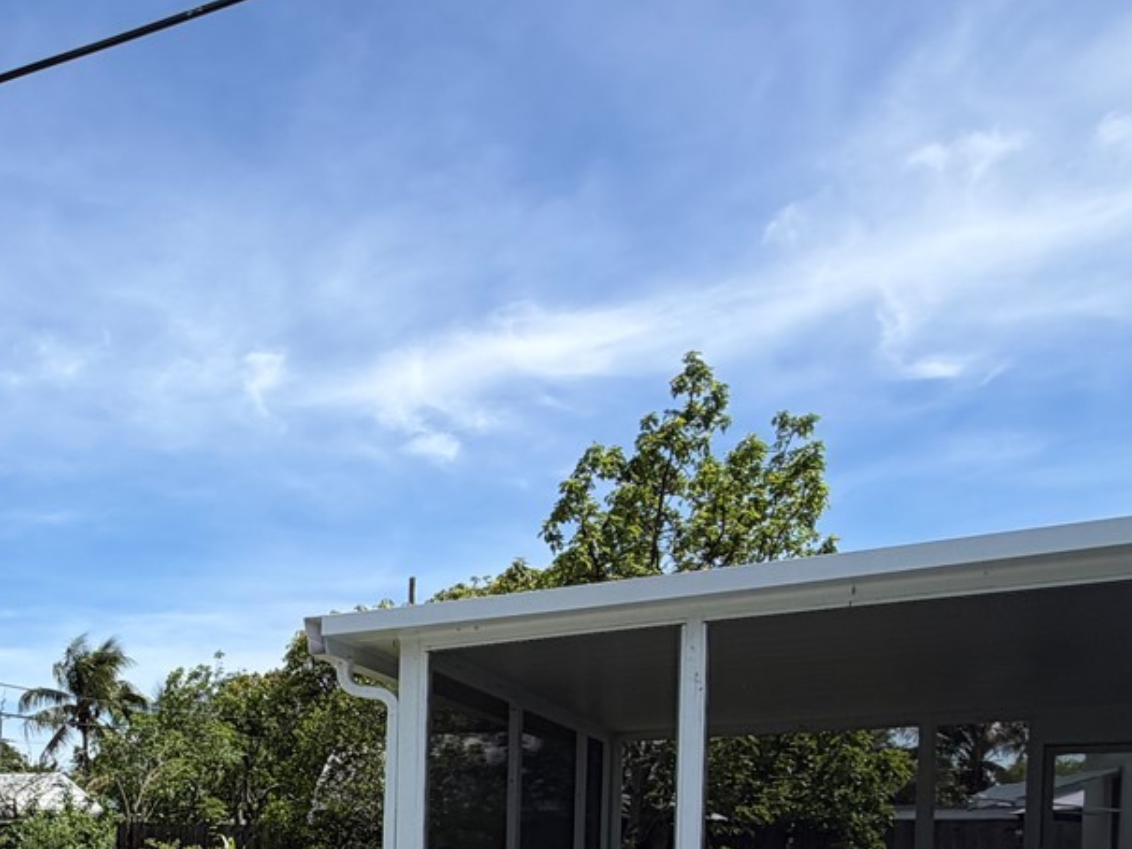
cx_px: 37
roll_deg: +0.0
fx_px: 1210
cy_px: 873
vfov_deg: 34.7
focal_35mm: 37
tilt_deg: -1.8
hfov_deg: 43.9
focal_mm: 2.22
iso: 20
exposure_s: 1/928
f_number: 2.2
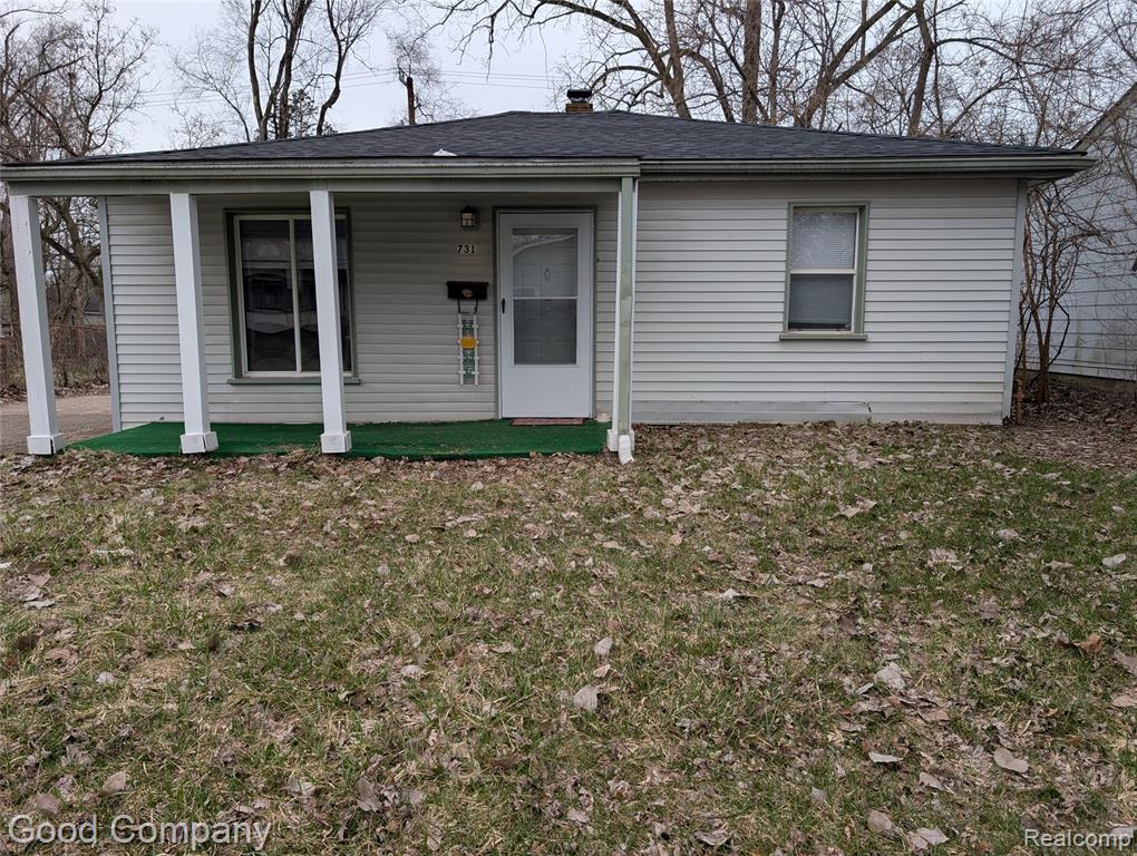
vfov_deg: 56.9
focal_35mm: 24
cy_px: 428
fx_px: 789
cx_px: 568
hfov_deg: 71.5
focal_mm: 6.9
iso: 24
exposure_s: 1/595
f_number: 1.68
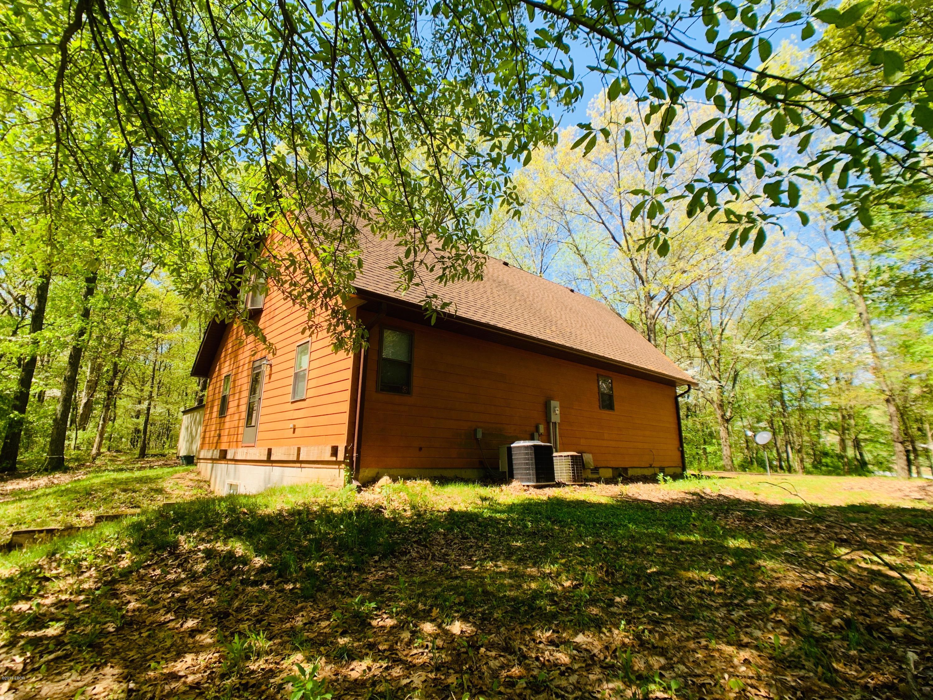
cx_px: 466
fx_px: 701
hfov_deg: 67.3
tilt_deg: +16.1
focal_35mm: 26
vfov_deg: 53.1
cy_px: 350
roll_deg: -0.9
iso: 25
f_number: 1.8
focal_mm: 4.25
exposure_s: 1/495
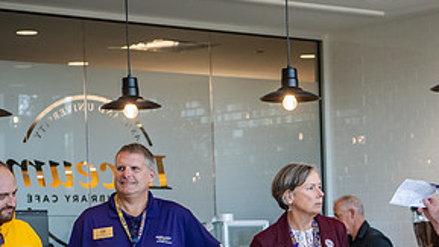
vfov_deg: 9.5
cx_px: 403
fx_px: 1468
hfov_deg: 16.8
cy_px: 278
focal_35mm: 126
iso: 1000
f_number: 3.2
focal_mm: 60
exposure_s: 1/400
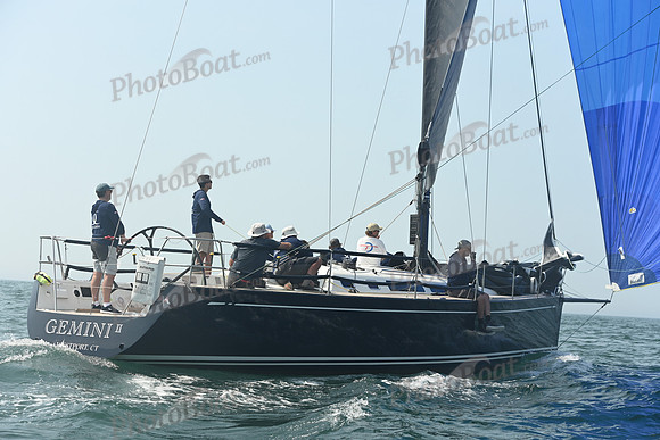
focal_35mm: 70
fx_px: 1284
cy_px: 220
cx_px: 330
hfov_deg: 28.8
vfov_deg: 19.5
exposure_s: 1/1250
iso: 320
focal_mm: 70
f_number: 6.3
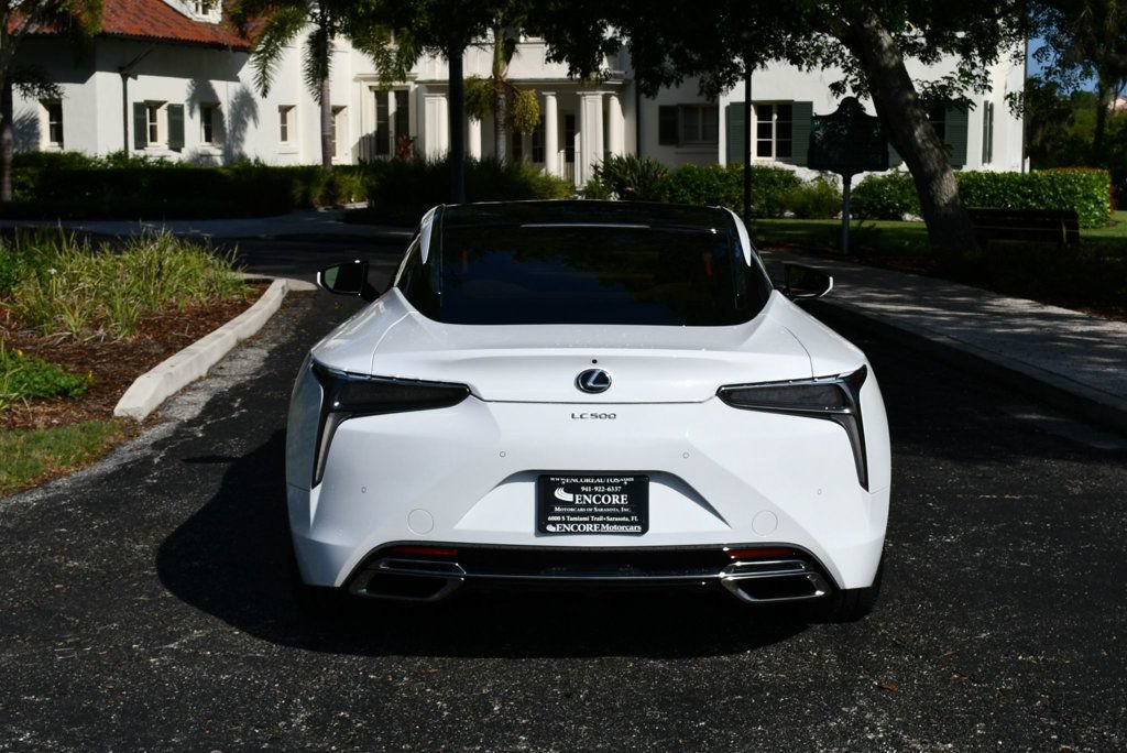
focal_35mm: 60
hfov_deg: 33.4
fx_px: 1879
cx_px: 564
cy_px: 376
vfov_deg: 22.7
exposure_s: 1/400
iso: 100
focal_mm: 30
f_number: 10
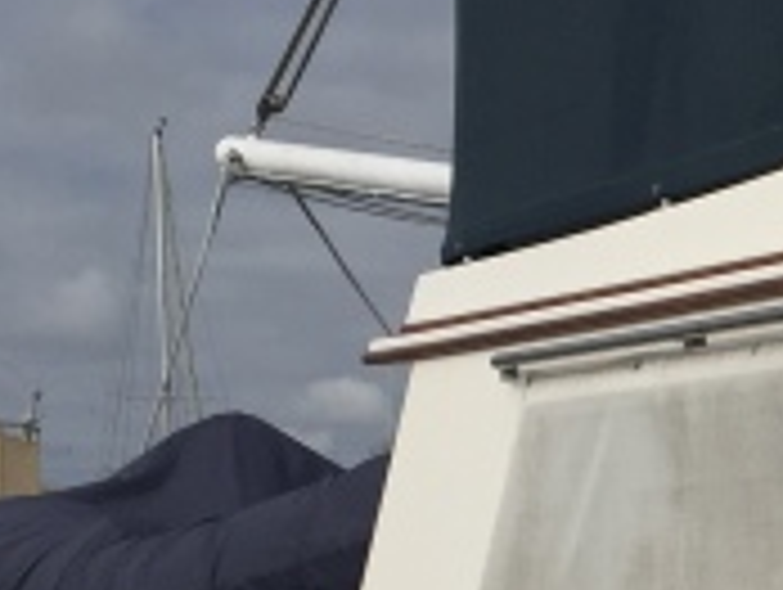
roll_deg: -1.1
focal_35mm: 133
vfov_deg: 11.0
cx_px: 1242
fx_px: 3013
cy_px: 703
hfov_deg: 13.7
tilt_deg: -1.2
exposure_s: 1/4950
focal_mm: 4.15
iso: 32
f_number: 2.2
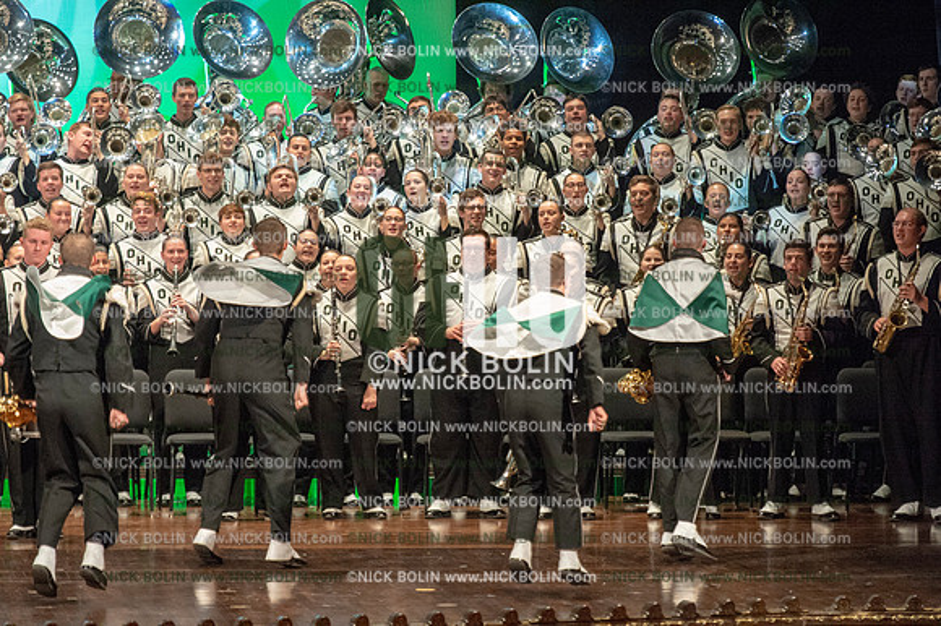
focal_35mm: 210
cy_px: 313
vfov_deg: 6.5
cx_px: 470
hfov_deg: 9.8
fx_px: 5486
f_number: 5.6
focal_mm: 210
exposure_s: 1/320
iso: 8000
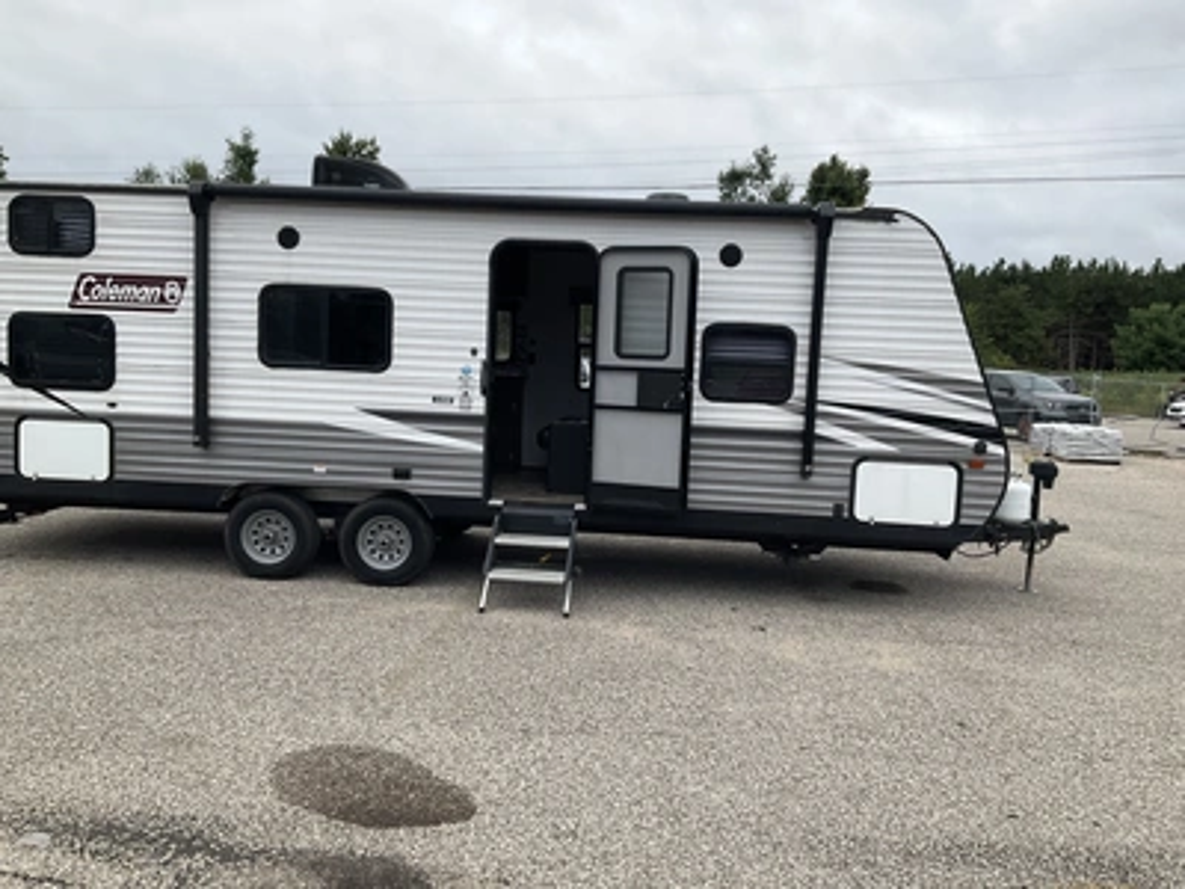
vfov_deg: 48.2
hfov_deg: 61.7
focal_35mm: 29
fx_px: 993
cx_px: 592
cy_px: 444
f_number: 1.8
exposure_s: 1/574
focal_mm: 3
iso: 25
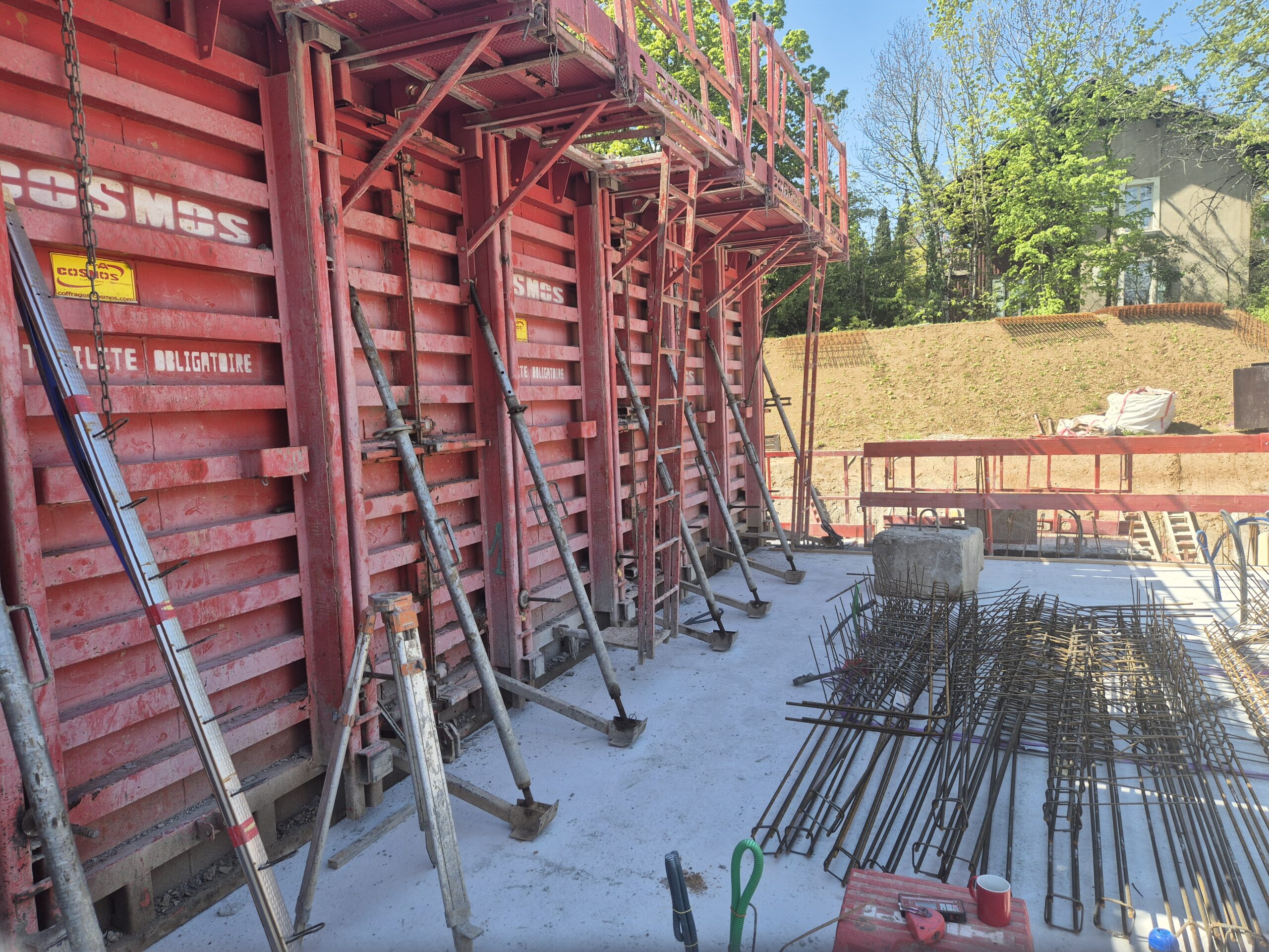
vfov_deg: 58.9
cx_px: 634
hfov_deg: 73.9
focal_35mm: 23
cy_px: 476
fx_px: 843
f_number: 1.8
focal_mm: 5.4
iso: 25
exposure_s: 1/512
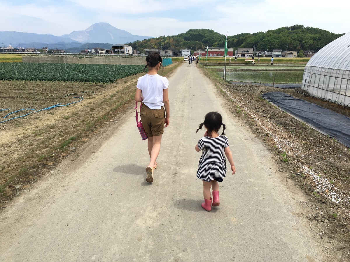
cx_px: 175
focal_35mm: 29
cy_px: 131
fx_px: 293
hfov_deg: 61.7
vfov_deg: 48.2
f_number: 2.2
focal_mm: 4.15
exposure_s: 1/1508
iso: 25
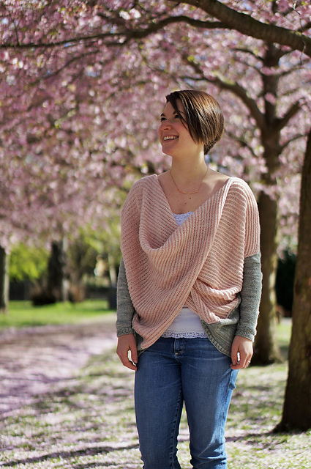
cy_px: 234
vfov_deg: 27.0
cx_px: 156
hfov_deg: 18.1
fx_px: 974
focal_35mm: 75
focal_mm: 50
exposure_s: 1/3200
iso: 200
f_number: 1.8
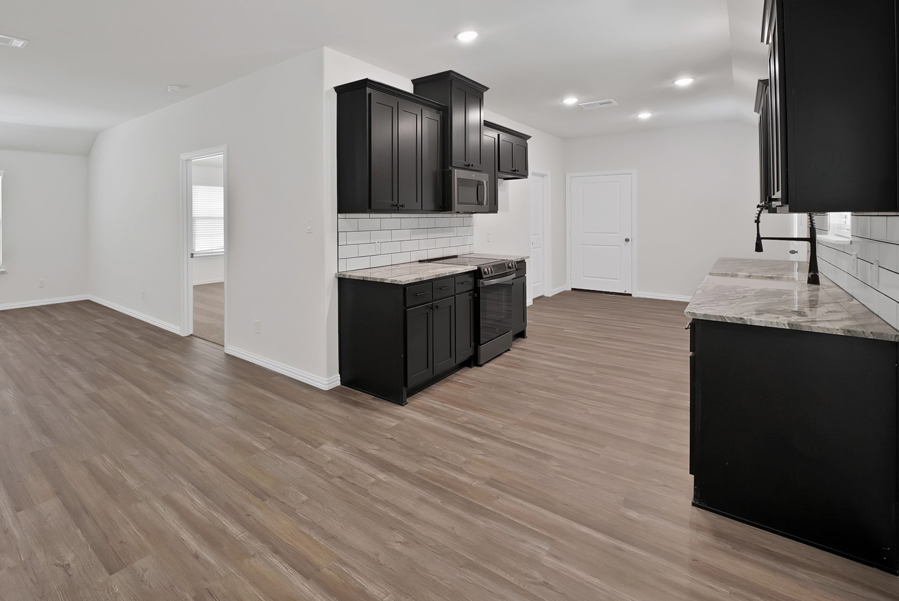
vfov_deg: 72.1
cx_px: 306
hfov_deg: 93.5
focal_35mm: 16
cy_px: 212
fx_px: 400
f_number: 9
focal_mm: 12
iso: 640
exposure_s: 1/4
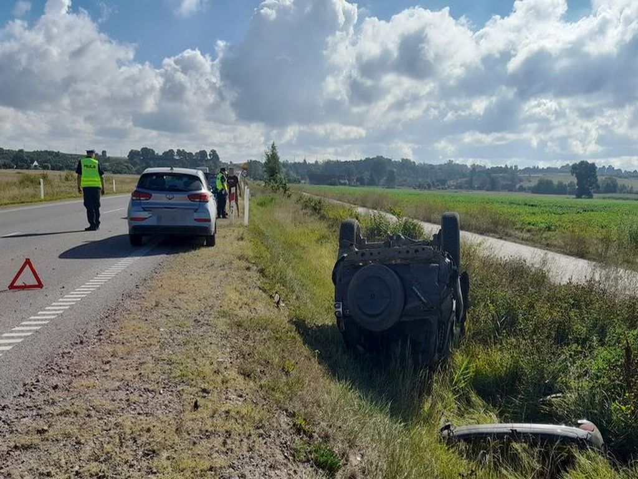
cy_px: 240
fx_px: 461
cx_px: 319
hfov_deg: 69.4
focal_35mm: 25
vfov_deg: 54.9
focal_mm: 4.6
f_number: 2
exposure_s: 1/1068
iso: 20
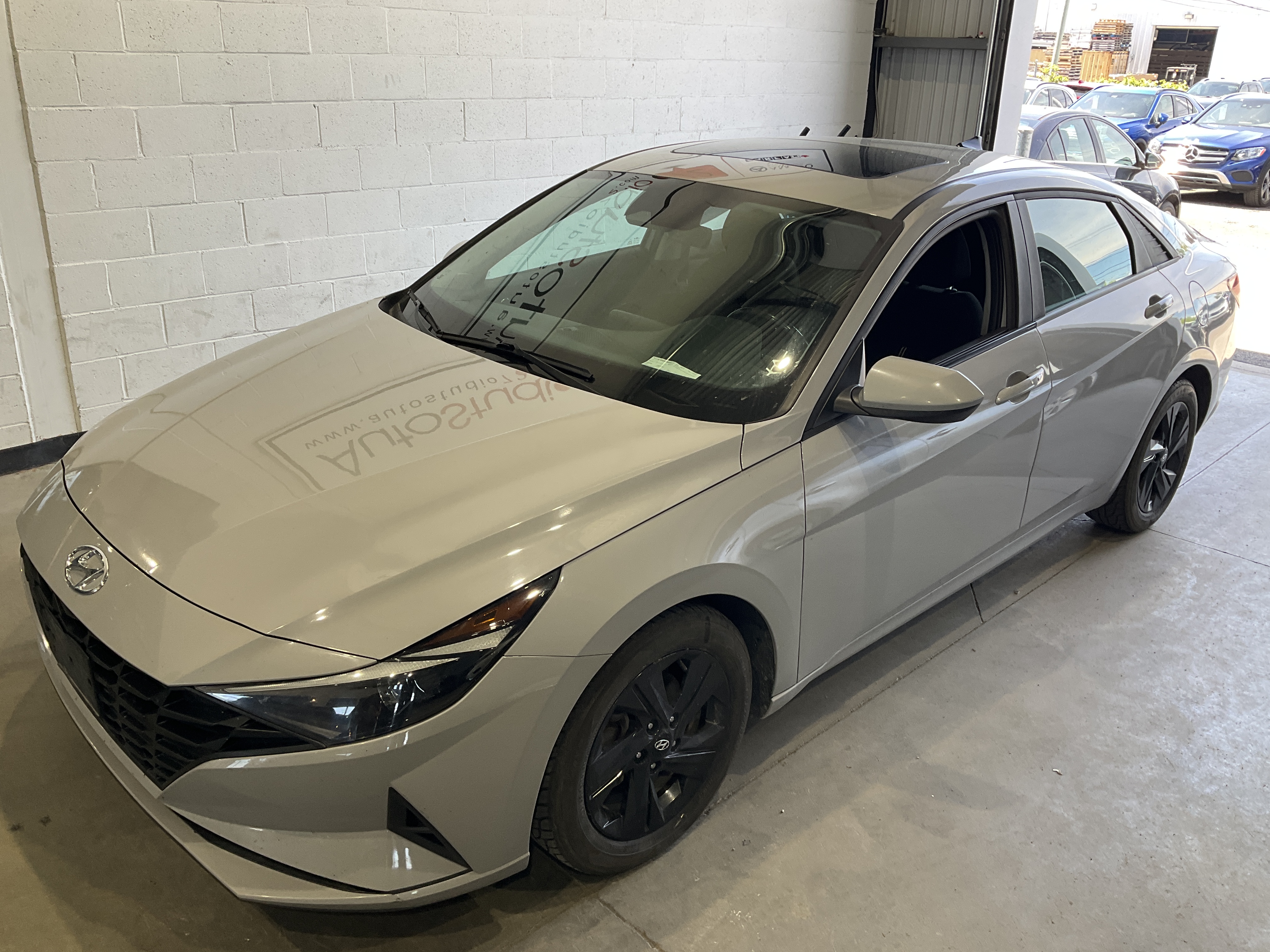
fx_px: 1064
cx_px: 635
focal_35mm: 29
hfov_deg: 61.7
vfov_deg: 48.2
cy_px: 476
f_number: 1.8
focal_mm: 3
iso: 40
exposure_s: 1/120
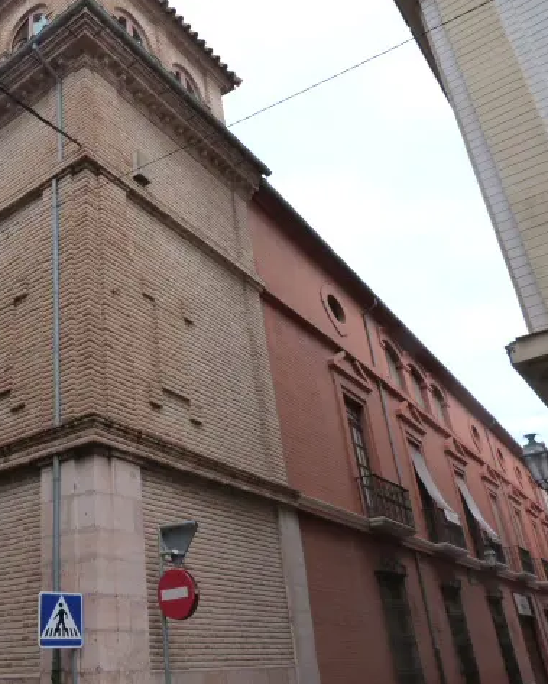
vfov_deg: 54.2
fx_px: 668
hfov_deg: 42.4
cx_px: 103
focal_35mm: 33
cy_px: 338
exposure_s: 1/200
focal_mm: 4.5
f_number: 4.5
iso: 160
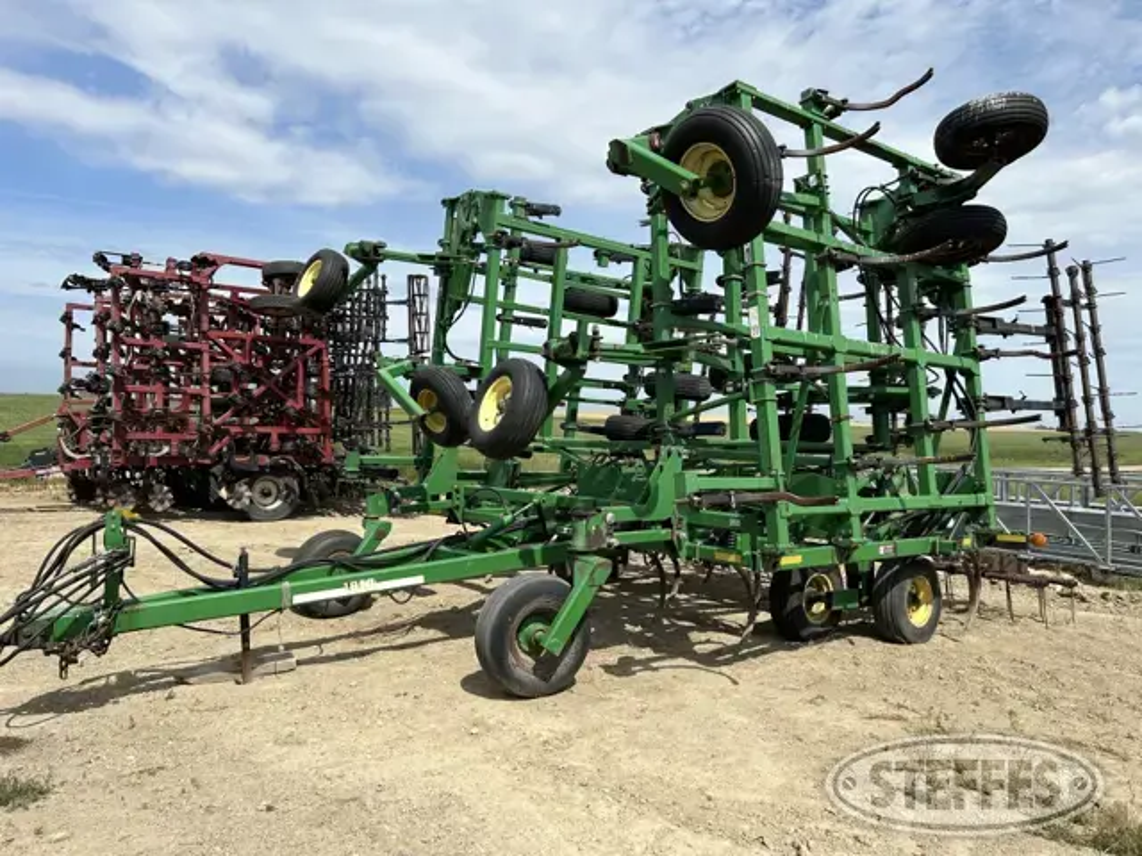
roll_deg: -1.7
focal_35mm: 26
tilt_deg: +0.9
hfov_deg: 67.3
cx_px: 571
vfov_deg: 53.1
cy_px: 428
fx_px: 858
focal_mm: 5.7
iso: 50
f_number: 1.5
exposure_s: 1/5076
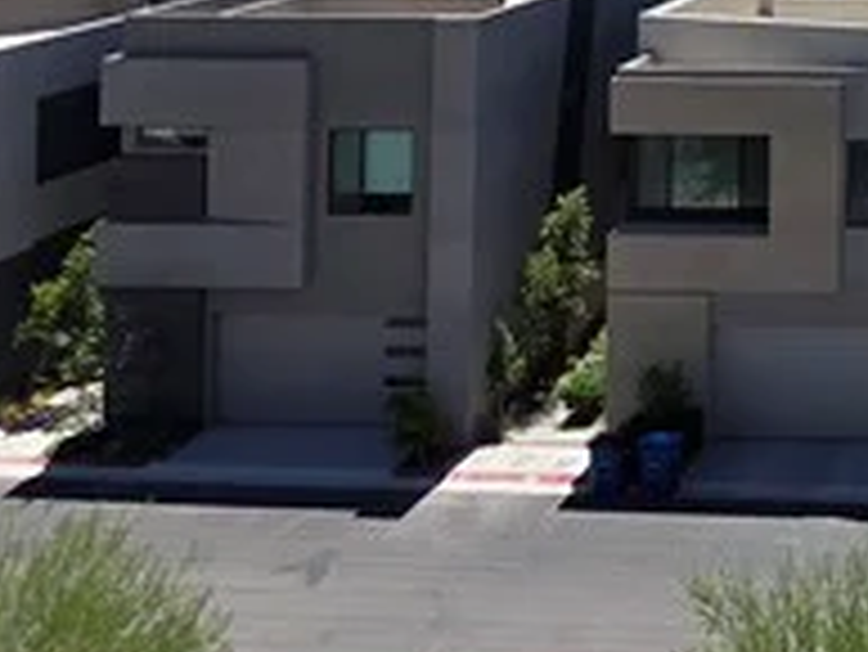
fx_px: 1731
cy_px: -360
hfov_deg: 22.8
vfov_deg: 18.6
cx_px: 1313
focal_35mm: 69
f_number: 1.9
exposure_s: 1/2456
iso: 40
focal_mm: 2.2
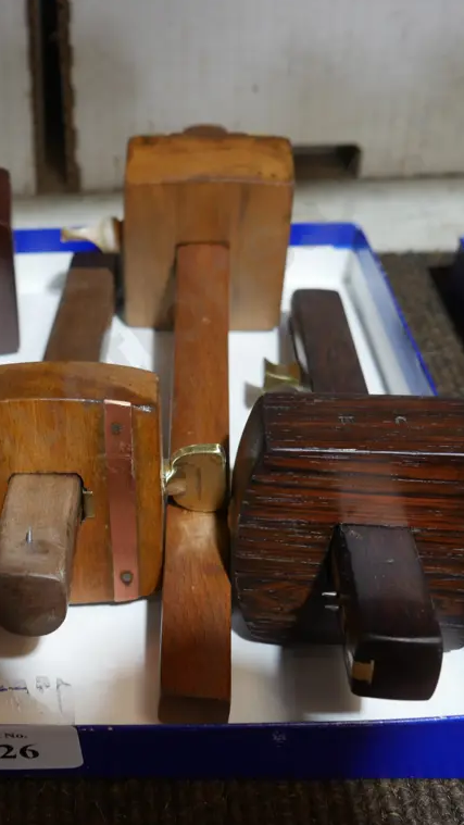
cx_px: 51
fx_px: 1094
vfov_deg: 41.3
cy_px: 414
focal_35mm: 50
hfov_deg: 23.4
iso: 500
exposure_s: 1/60
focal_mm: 17
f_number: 4.5
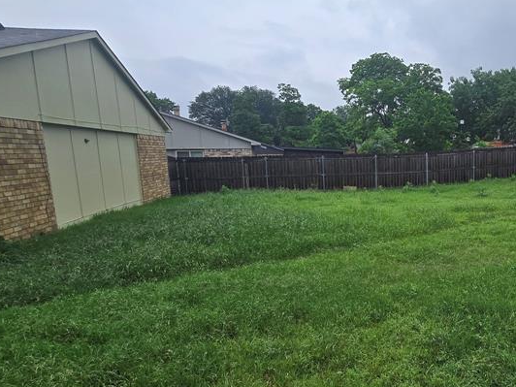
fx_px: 373
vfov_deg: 54.6
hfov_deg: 64.8
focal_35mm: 25
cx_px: 393
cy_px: 224
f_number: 2.2
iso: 50
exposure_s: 1/705
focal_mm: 2.2
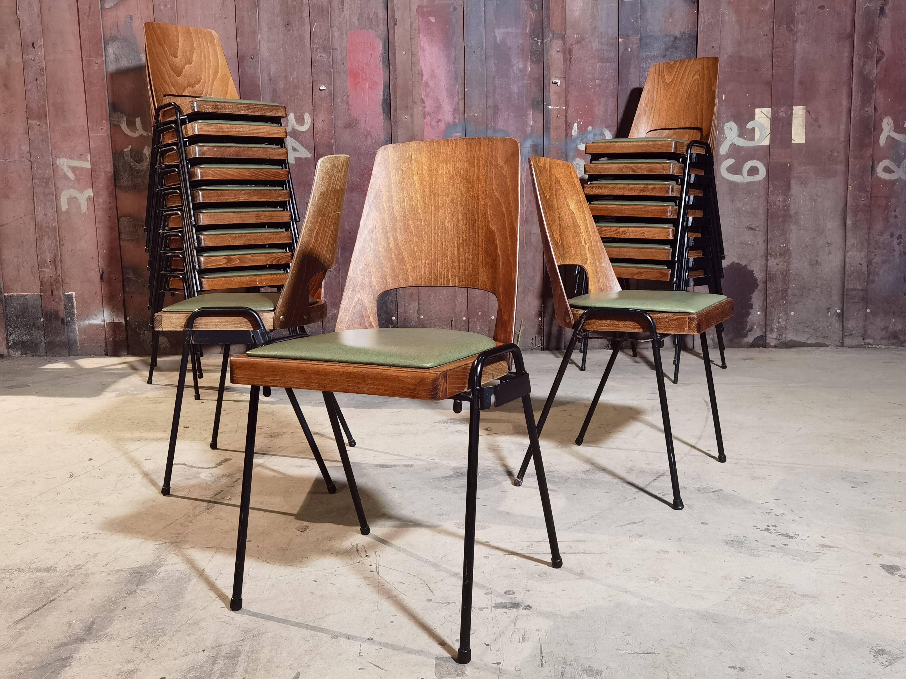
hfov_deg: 54.0
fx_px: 890
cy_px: 340
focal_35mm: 34
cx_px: 453
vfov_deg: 41.8
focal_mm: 6.71
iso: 500
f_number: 1.9
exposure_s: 1/33.3
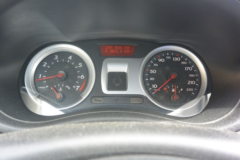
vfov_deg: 47.9
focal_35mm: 27
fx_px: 180
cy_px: 80
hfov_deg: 67.4
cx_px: 120
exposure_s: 1/125
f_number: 3.5
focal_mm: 10
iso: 320
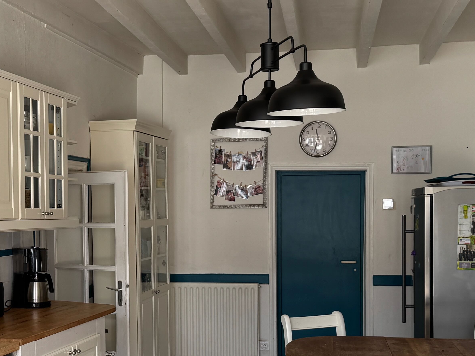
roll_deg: -0.2
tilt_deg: -2.4
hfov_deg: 33.0
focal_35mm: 58
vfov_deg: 25.1
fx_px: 796
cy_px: 241
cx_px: 164
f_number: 1.78
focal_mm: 6.76
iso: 64
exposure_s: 1/121
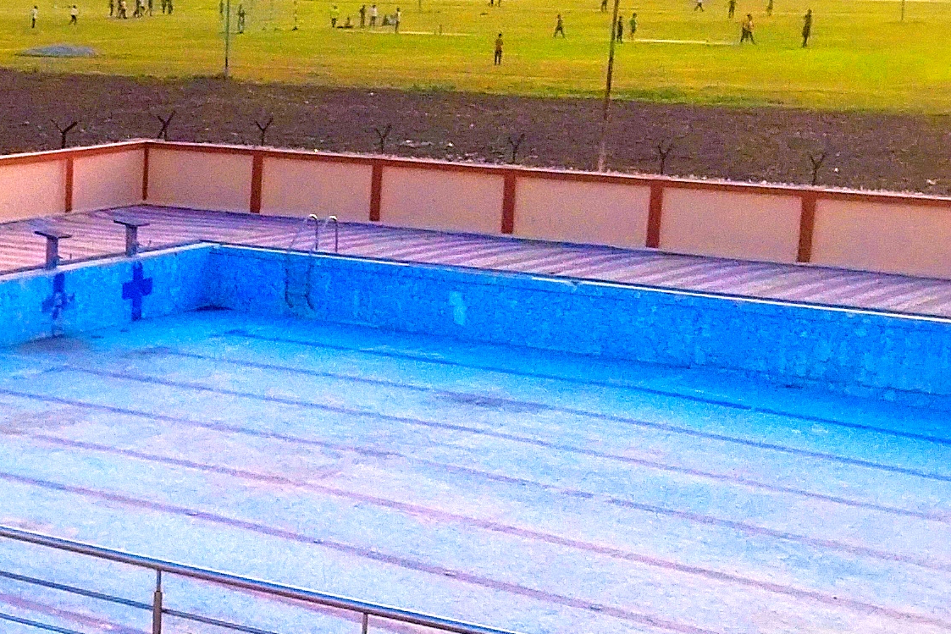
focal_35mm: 100
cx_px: -187
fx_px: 2642
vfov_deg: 13.6
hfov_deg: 19.3
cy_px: 493
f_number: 1.79
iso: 100
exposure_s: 1/2284
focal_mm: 4.71
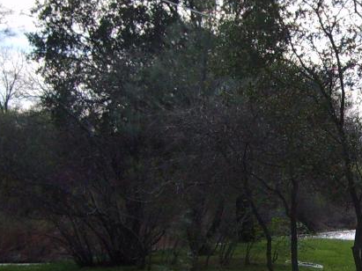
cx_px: 398
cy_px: 194
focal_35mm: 109
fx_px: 1140
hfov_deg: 17.4
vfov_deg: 13.5
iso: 83
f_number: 7.1
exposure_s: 1/180
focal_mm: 5.8
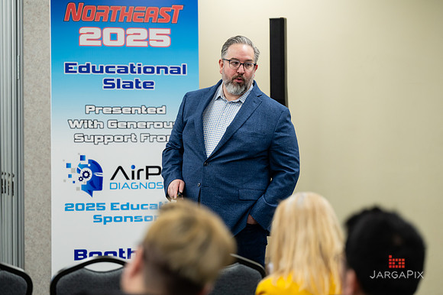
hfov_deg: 17.3
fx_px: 1458
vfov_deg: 11.5
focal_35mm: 119
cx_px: 216
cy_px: 144
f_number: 3.2
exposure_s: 1/200
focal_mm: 115
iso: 1000
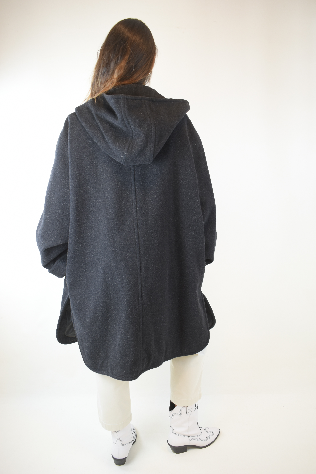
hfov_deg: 40.0
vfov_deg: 57.2
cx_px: 158
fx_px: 434
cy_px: 237
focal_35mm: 33
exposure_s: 1/60
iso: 500
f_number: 4
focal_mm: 22
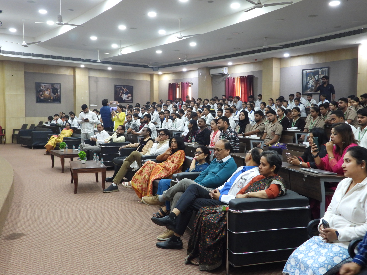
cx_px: 184
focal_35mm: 38
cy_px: 138
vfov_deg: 37.7
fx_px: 403
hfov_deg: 49.0
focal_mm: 6.8
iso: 400
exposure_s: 1/20
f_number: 3.2
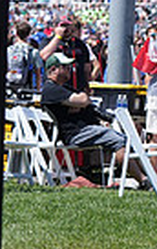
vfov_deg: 5.9
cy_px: -50
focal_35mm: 353
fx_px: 2409
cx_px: 517
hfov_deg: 3.6
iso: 320
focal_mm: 82
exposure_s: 1/2500
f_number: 4
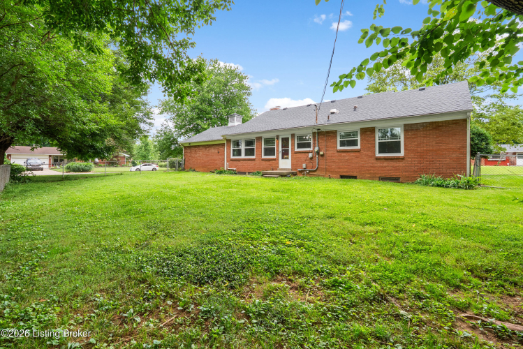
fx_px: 240
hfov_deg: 95.0
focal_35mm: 16
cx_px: 262
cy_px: 174
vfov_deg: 72.1
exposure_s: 1/160
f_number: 11
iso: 400
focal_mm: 16.5
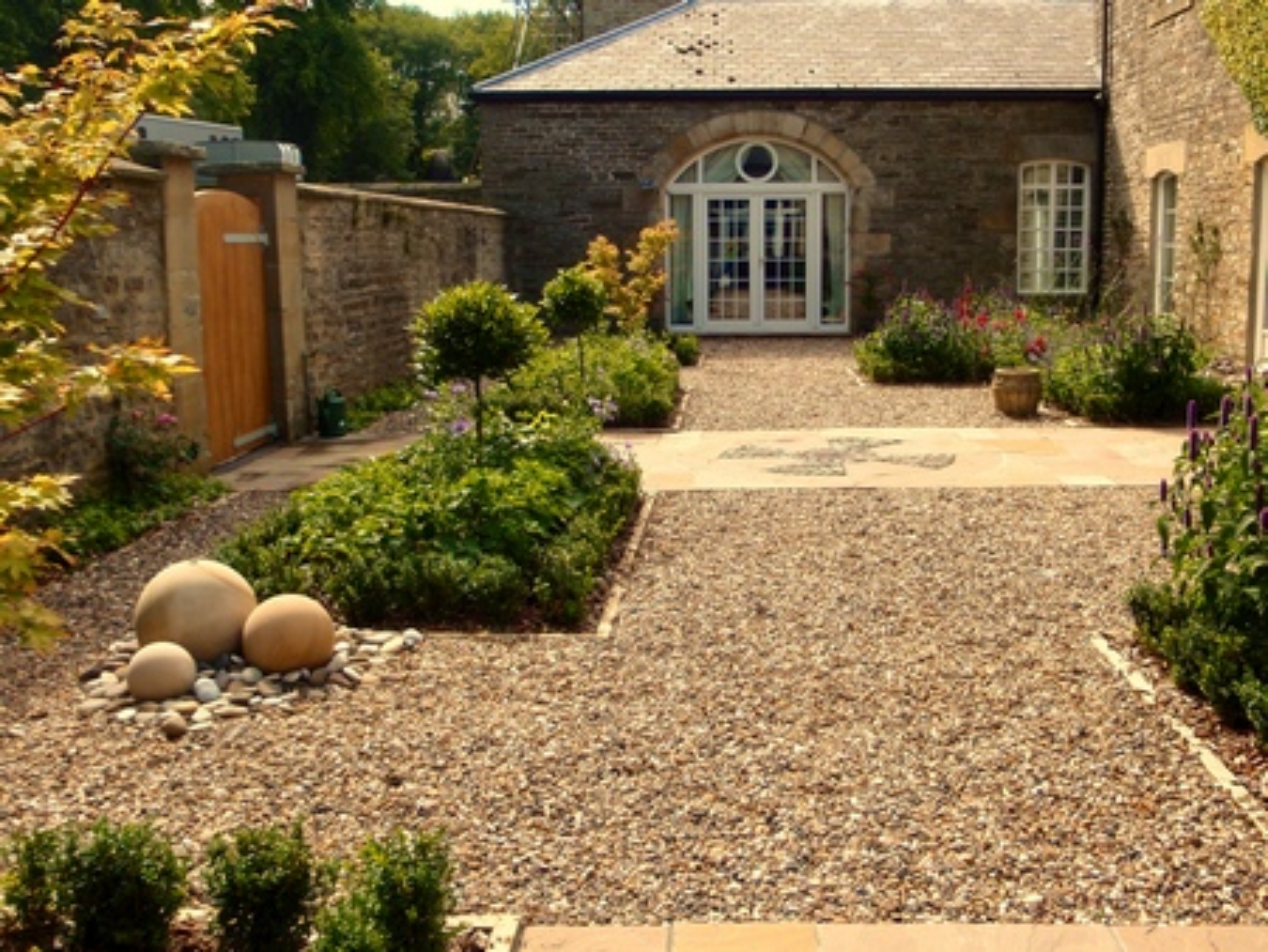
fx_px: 1026
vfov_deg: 49.8
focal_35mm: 28
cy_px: 476
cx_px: 634
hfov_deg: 63.4
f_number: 4
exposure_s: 1/160
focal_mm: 5
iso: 64
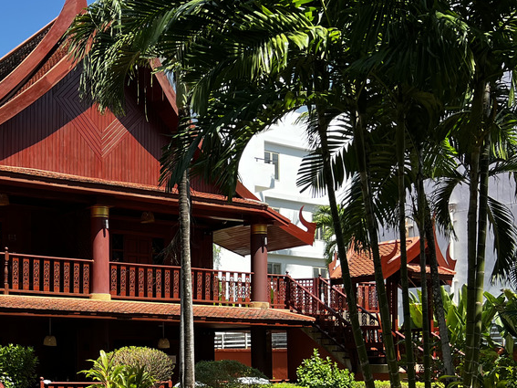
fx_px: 821
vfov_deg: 26.0
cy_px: 324
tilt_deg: +3.1
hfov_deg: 33.2
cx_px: 53
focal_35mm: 55
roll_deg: +0.6
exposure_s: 1/1252
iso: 50
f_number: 1.5
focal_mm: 5.7
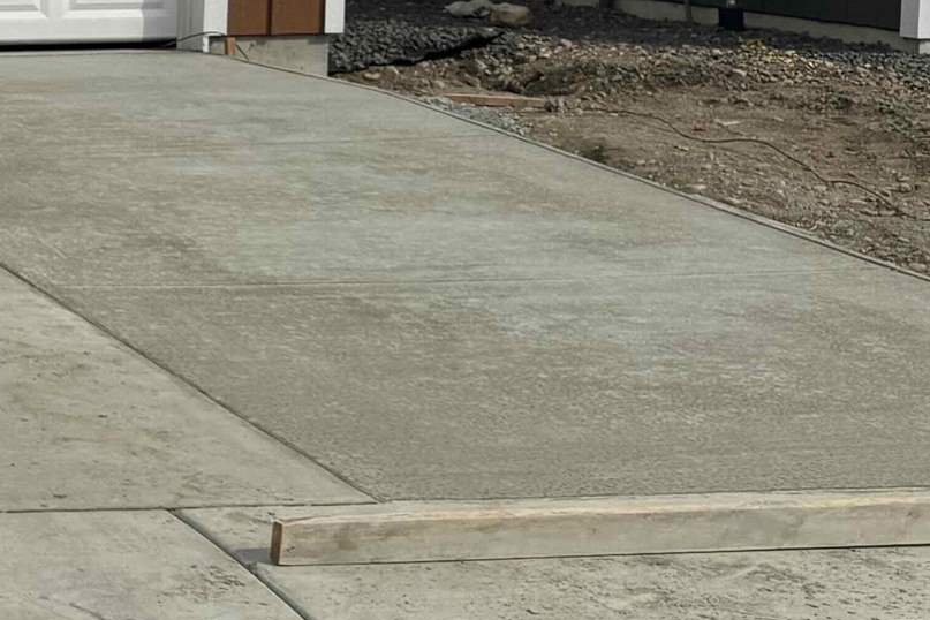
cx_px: -691
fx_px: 2454
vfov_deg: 14.2
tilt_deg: -4.5
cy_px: 36
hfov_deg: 17.7
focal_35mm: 95
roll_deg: +0.7
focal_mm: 6.76
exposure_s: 1/7092
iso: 80
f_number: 1.78
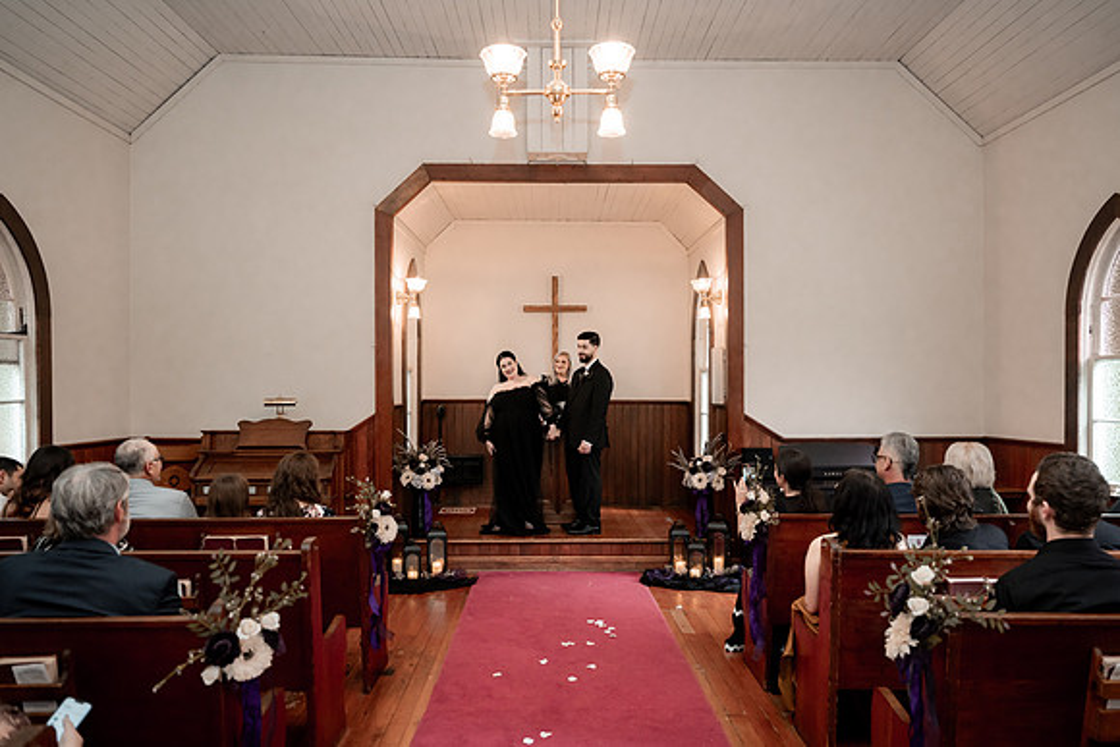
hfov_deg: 70.7
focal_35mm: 25
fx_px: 789
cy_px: 374
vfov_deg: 50.7
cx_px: 560
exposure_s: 1/250
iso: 800
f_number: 2.8
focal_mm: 24
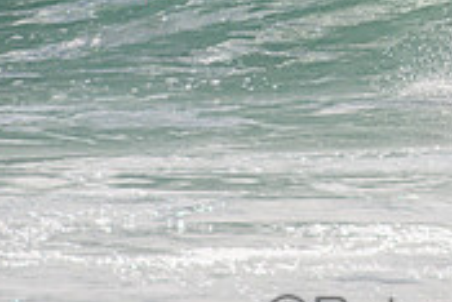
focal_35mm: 1821
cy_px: -156
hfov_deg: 1.1
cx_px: 575
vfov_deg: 0.8
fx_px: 22882
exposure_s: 1/2000
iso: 125
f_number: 5.6
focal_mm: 400
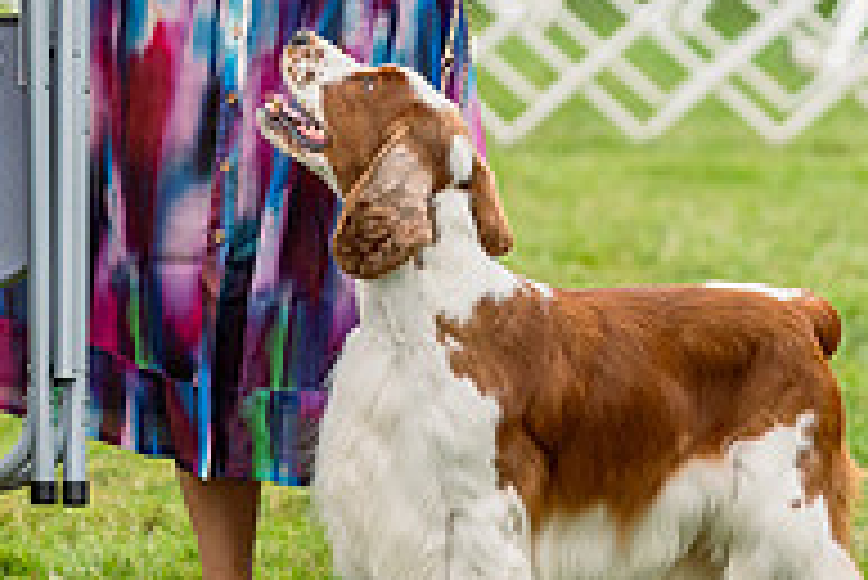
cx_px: 420
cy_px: -234
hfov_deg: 4.5
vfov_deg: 3.0
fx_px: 11123
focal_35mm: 461
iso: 400
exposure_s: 1/1250
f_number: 3.5
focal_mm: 123
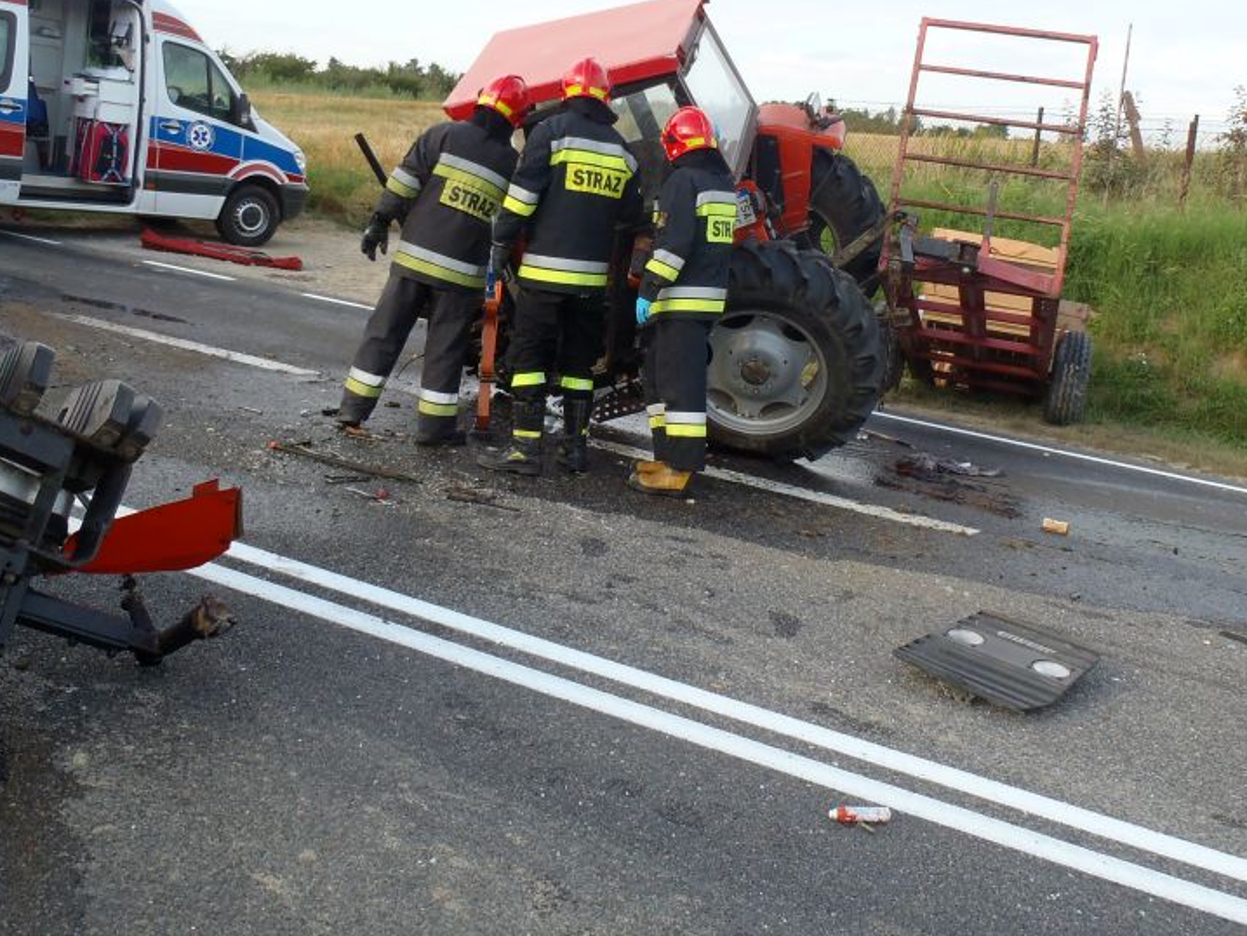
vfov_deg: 35.8
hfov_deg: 46.7
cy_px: 351
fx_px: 1441
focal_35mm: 40
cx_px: 704
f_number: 3.9
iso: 80
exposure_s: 1/125
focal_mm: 5
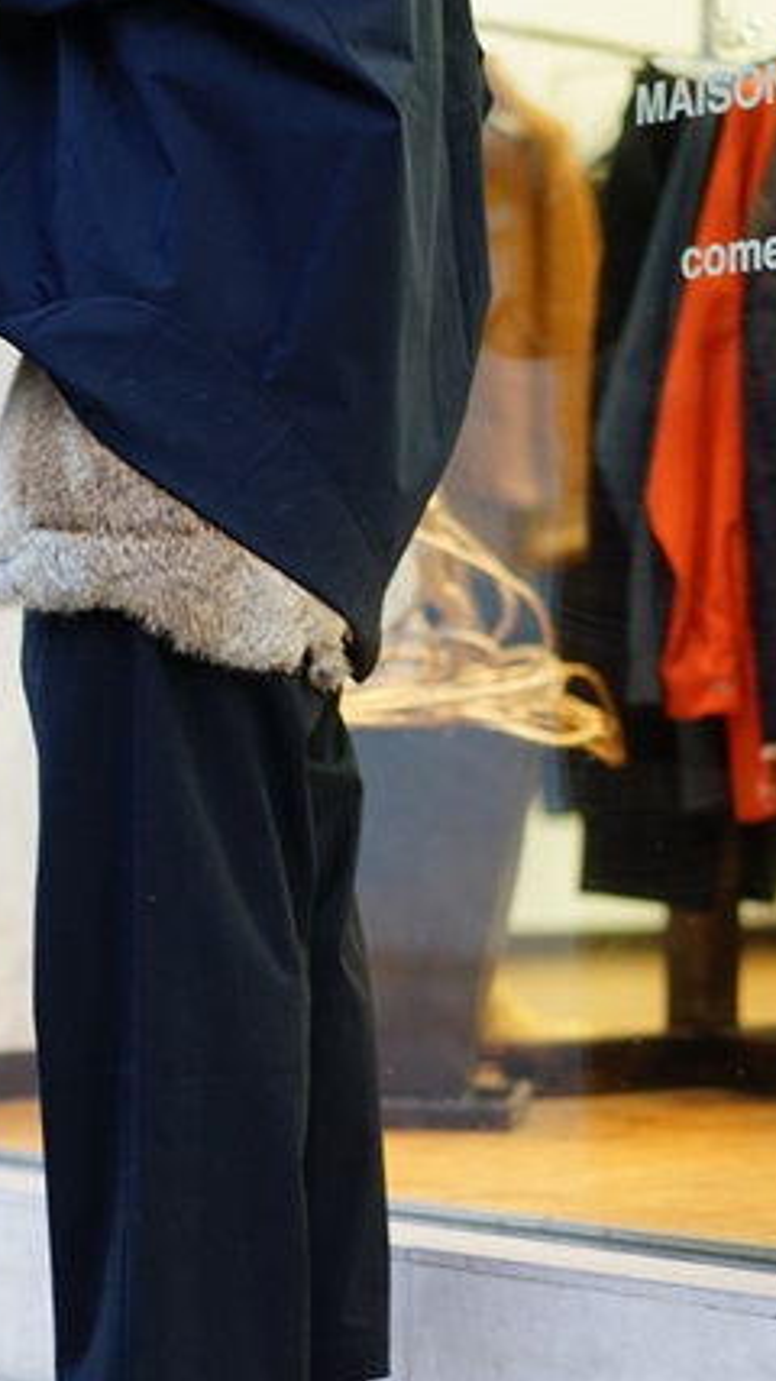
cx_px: 310
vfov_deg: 19.8
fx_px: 3953
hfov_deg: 11.2
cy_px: 771
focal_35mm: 108
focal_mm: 55
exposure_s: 1/60
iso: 320
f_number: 1.8
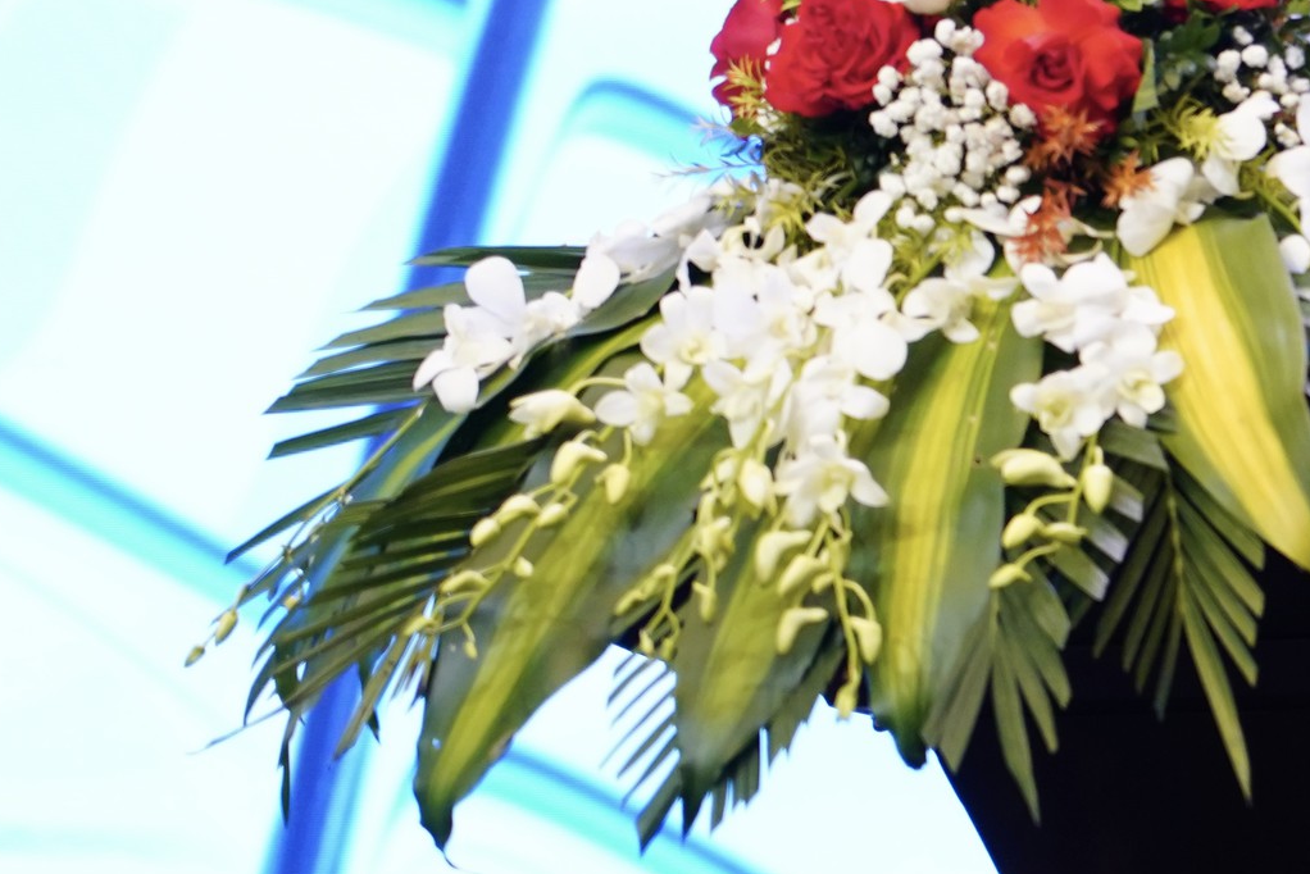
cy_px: 140
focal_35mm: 263
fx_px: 9572
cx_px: 1498
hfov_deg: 7.8
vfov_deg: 5.2
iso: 1600
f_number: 4
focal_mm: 105
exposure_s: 1/160
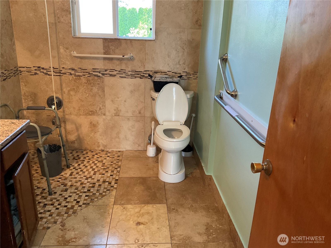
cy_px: 124
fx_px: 277
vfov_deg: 48.2
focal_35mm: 29
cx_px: 166
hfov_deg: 61.7
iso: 160
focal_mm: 3
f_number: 1.8
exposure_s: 1/60
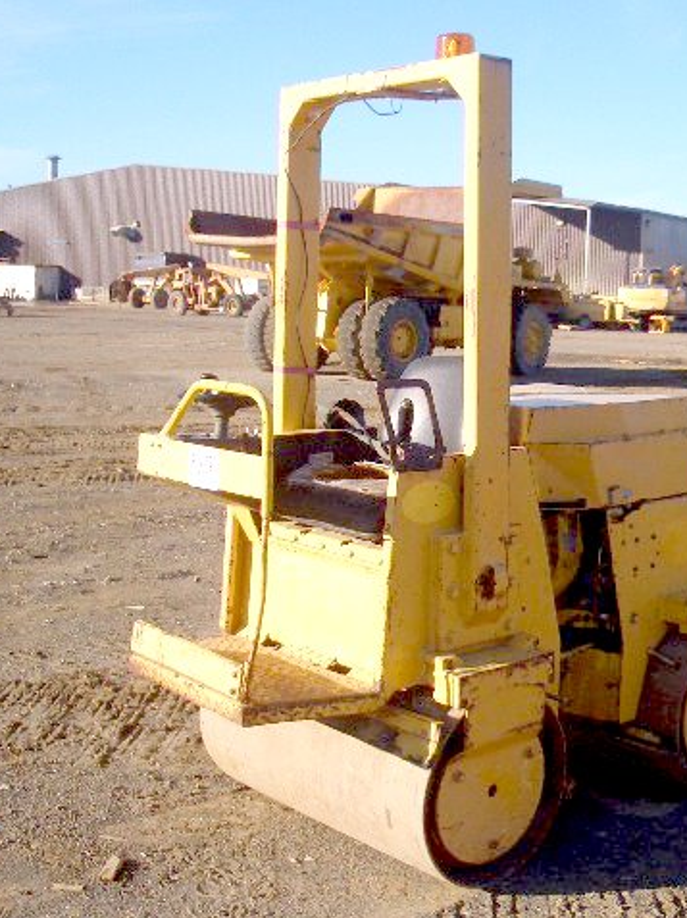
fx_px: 1245
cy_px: 460
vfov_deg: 40.5
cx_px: 435
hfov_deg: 30.7
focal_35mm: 47
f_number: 4.3
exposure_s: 1/320
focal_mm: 5.8
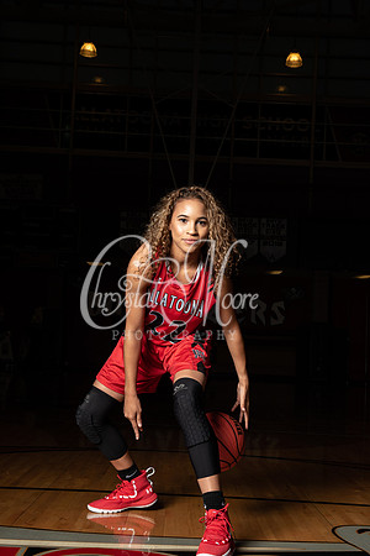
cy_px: 278
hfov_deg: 24.2
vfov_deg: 35.6
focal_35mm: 56
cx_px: 185
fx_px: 863
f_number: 14
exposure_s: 1/200
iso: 320
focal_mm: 56
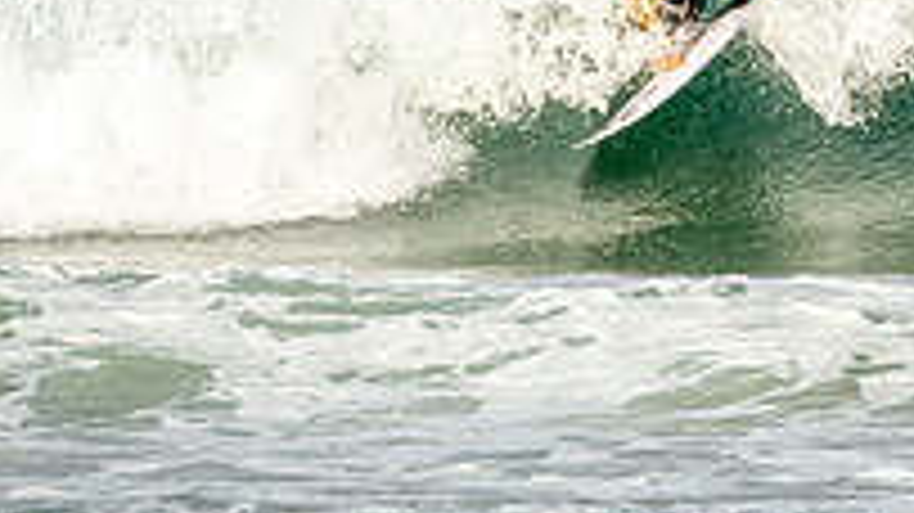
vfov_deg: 1.4
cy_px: -133
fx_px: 21707
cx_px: 792
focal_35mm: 896
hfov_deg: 2.4
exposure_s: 1/1600
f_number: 5.6
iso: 200
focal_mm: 200
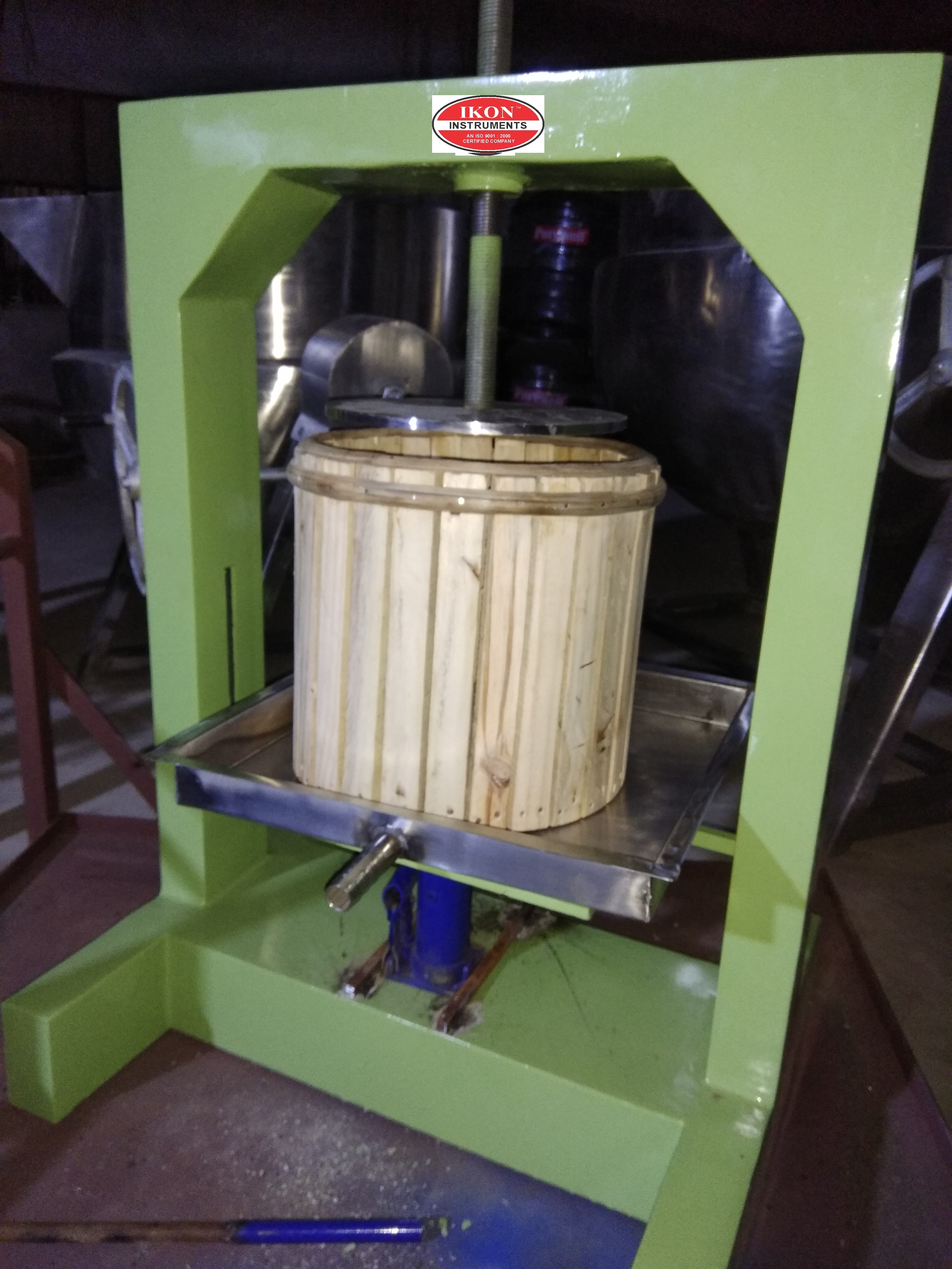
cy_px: 634
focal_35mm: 21
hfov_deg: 63.4
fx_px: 770
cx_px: 476
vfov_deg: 79.0
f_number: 2
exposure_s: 1/20
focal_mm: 3.57
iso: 640
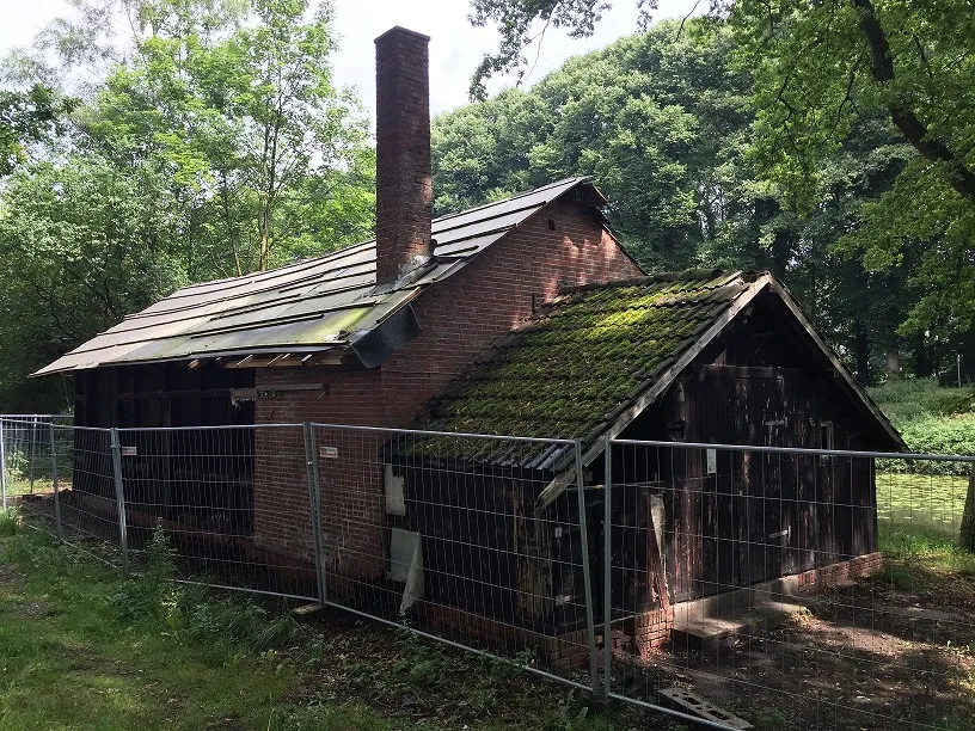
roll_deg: -0.9
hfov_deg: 61.7
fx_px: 817
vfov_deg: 48.2
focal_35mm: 29
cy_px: 366
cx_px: 488
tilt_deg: +3.2
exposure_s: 1/373
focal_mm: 4.15
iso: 32
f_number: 2.2
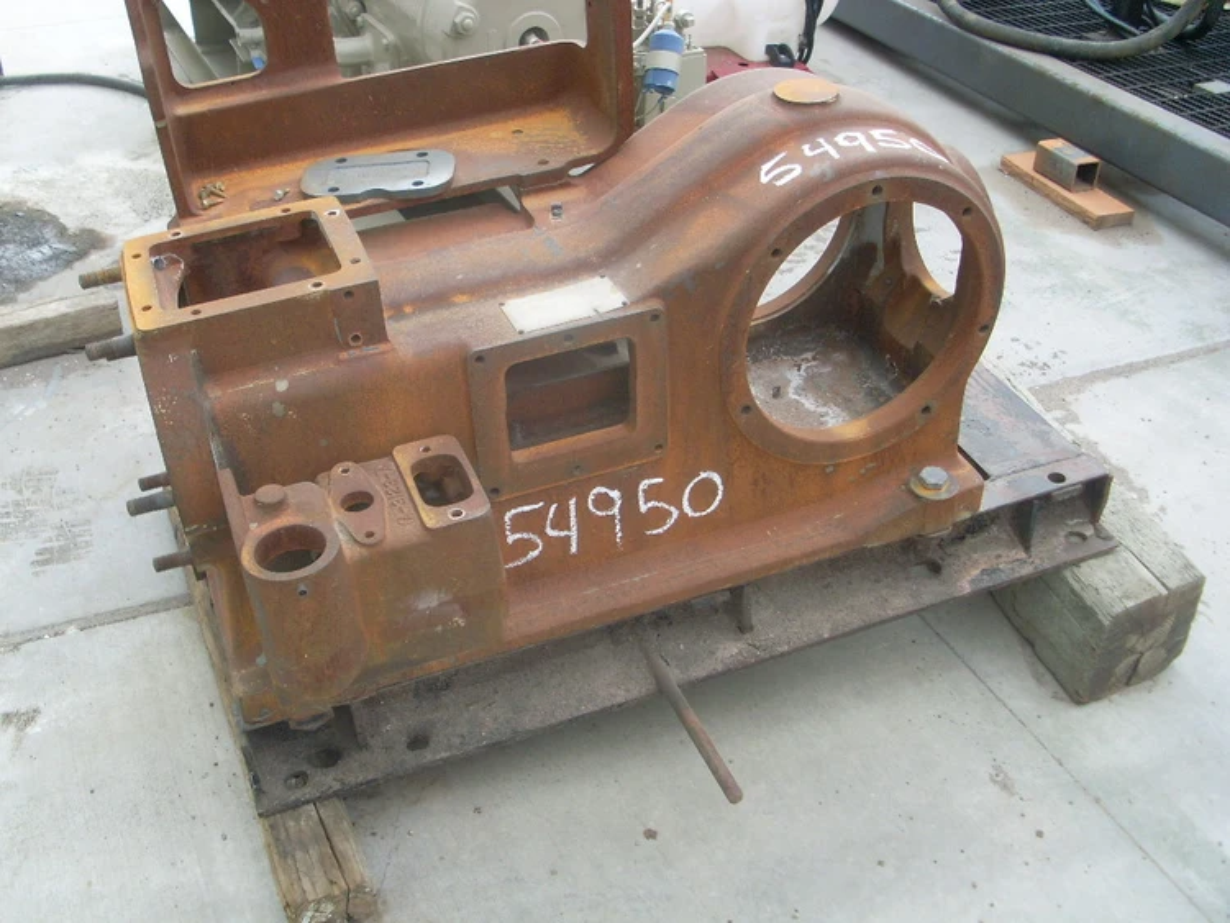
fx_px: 1351
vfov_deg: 37.7
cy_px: 462
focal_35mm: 38
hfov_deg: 49.0
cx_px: 615
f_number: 7.7
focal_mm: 6.3
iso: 80
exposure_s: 1/60
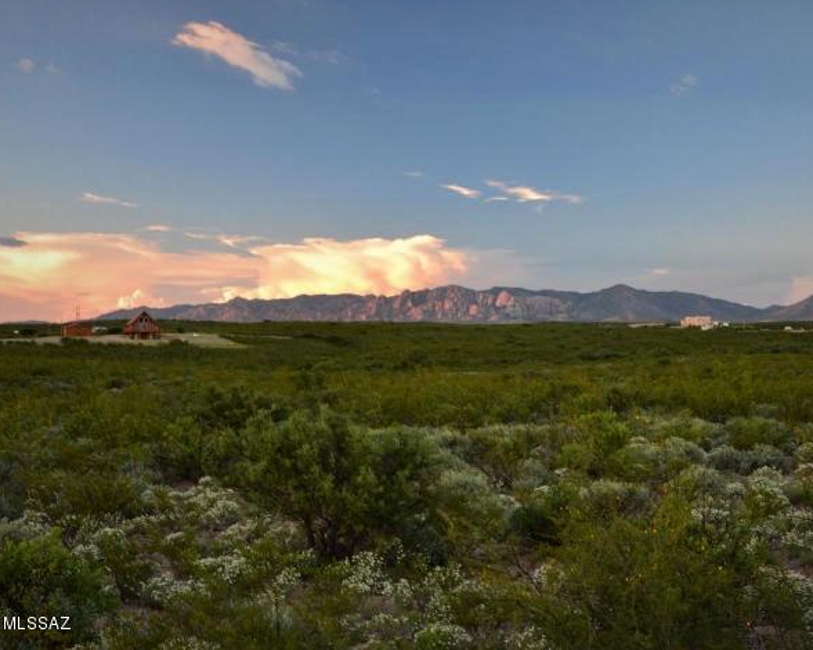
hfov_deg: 39.9
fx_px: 1120
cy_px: 319
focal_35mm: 47
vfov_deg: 32.3
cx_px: 437
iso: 500
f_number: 8
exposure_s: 1/15
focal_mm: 27
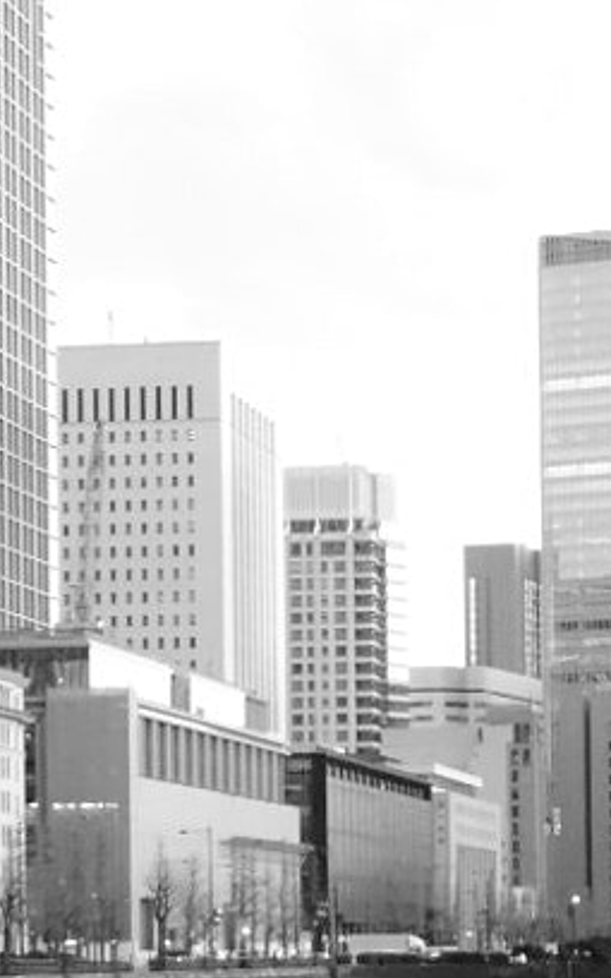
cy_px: 941
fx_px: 3837
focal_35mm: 144
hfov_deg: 9.1
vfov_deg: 14.3
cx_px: 527
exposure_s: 1/160
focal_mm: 24
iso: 6400
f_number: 13
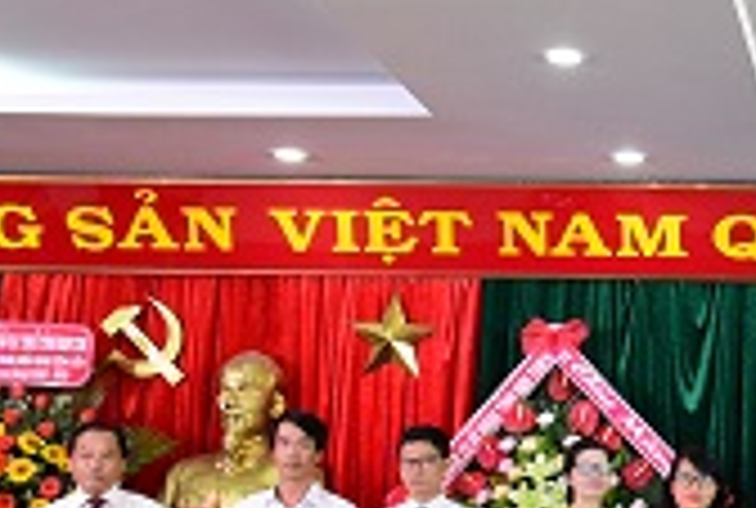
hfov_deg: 21.2
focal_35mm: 88
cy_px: 292
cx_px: 943
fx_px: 1853
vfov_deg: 15.6
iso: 4000
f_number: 8
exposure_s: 1/160
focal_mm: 22
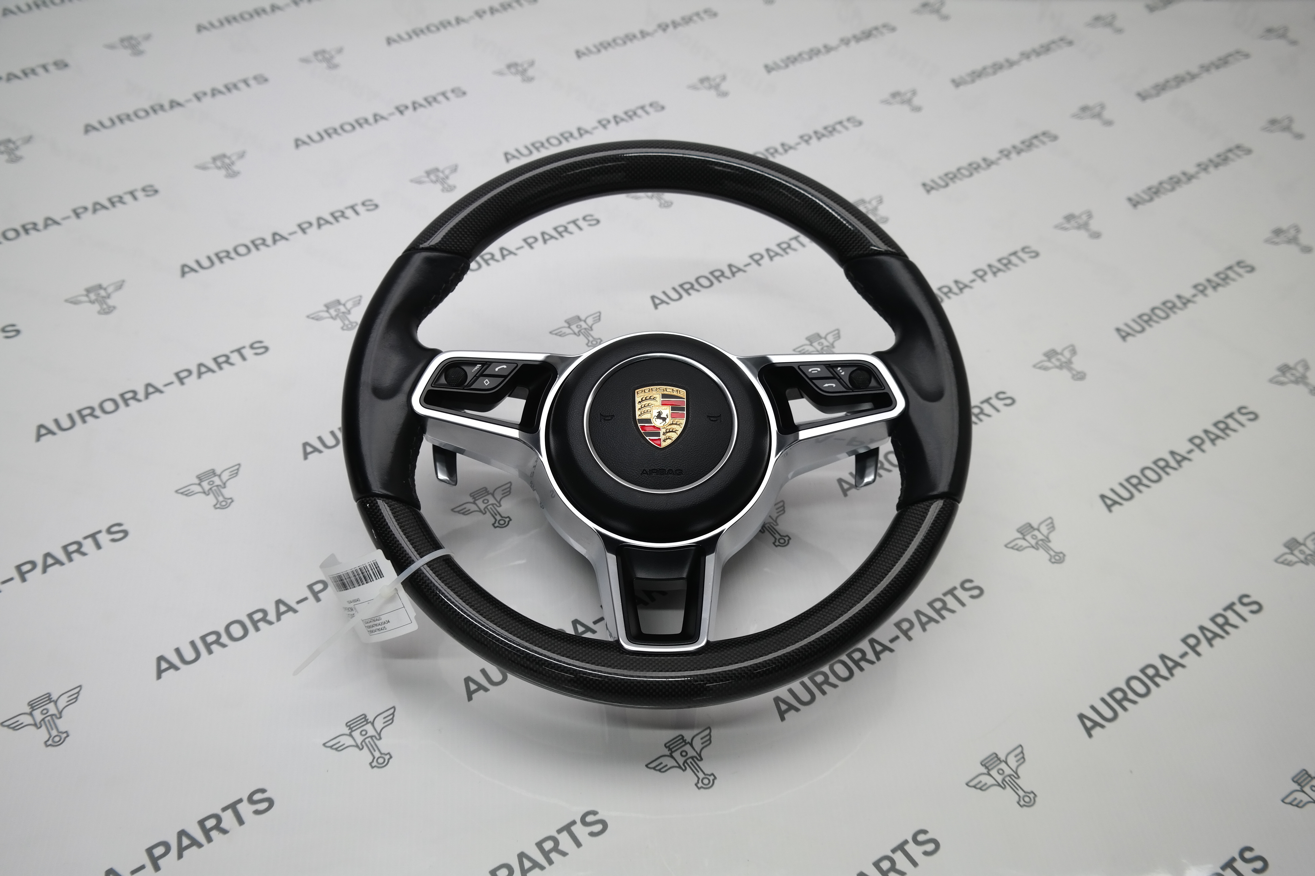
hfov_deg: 47.4
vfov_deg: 32.6
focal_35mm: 41
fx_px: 1498
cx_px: 658
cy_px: 438
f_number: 4
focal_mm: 27
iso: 200
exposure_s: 1/100
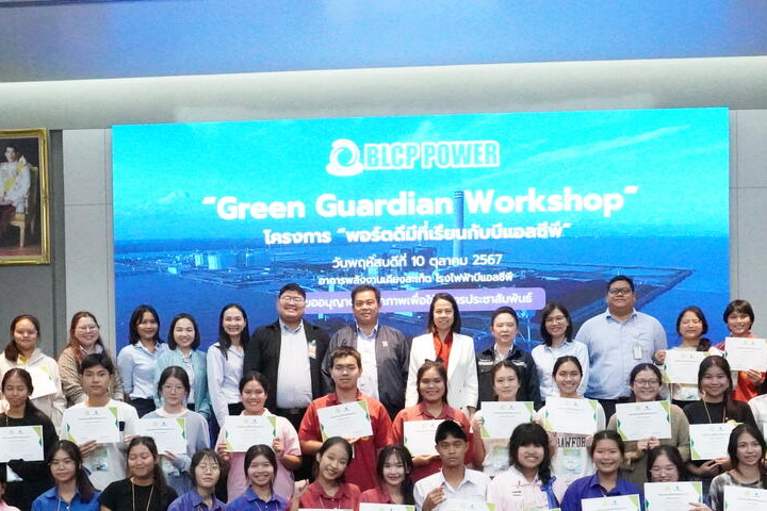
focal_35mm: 48
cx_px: 396
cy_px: 428
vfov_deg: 27.4
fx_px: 1023
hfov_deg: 41.1
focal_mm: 18
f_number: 7.1
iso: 20000
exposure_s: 1/200
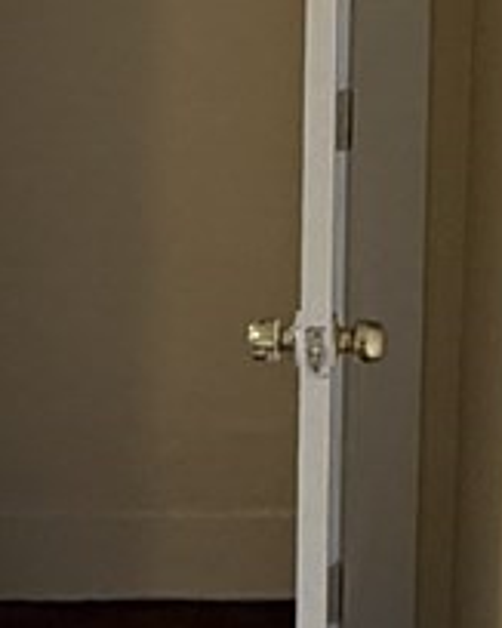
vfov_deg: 18.2
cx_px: 388
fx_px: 1914
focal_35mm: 103
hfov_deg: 14.9
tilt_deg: -7.3
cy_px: 22
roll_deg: -0.9
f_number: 2.2
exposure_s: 1/120
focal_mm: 2.22
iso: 250
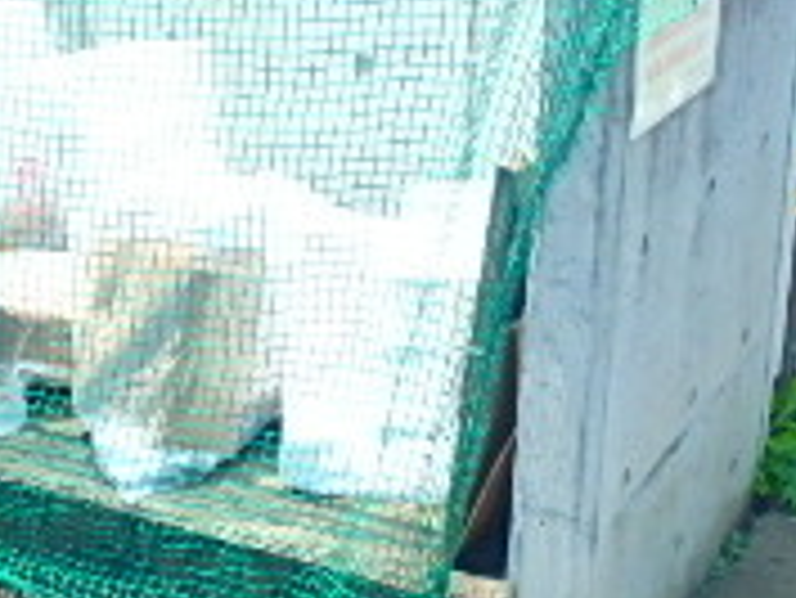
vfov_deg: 19.4
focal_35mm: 76
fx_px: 1749
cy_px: 220
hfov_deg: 25.1
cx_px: 121
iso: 125
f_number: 3.5
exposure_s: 1/500
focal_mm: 3.7
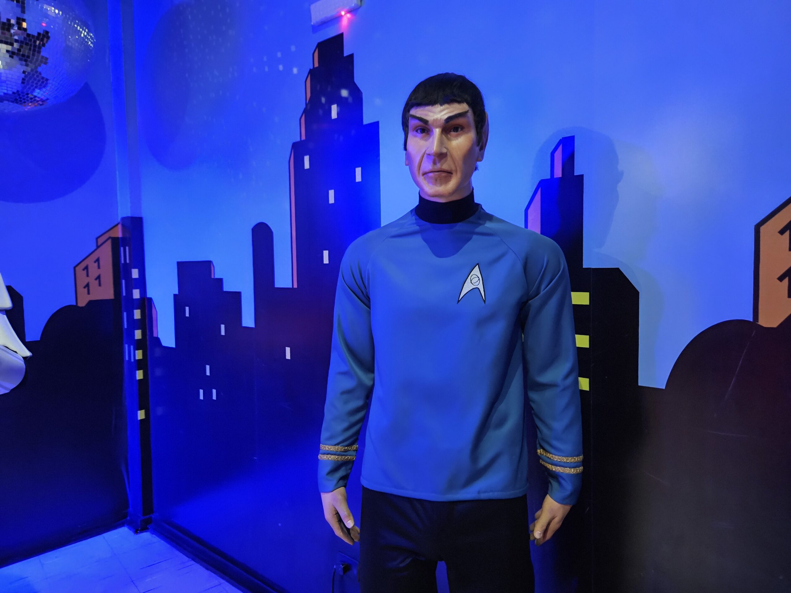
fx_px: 526
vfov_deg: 58.9
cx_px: 396
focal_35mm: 23
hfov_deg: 73.9
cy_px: 296
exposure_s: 1/15
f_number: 1.8
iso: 2000
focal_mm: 5.4
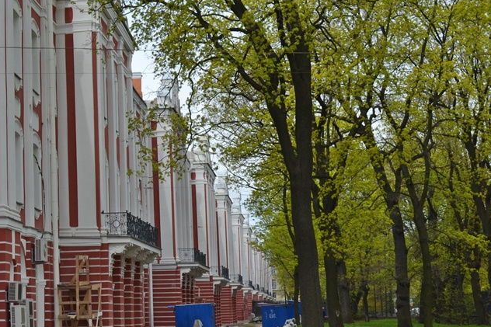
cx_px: 16
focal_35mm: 85
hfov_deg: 23.1
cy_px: 150
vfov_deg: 16.1
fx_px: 1159
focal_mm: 28
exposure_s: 1/200
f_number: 7.1
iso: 100
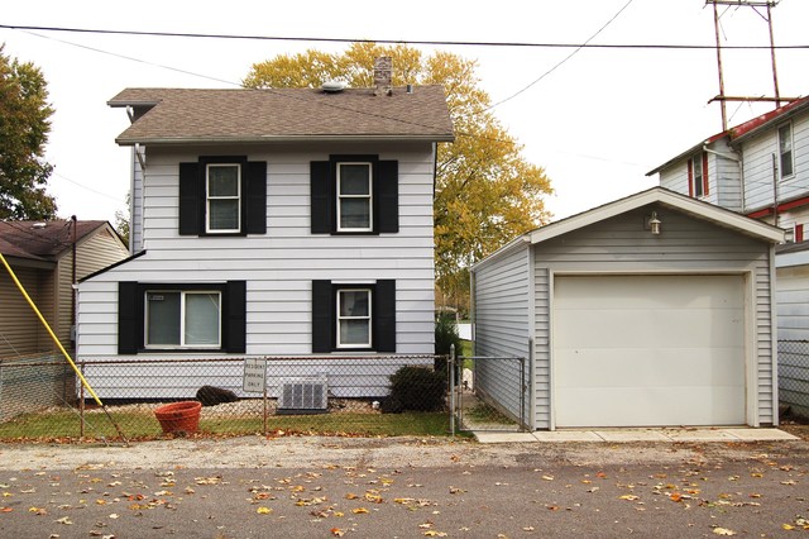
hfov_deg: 53.2
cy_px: 270
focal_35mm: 36
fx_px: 809
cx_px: 404
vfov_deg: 36.8
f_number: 8
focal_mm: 24
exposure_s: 1/250
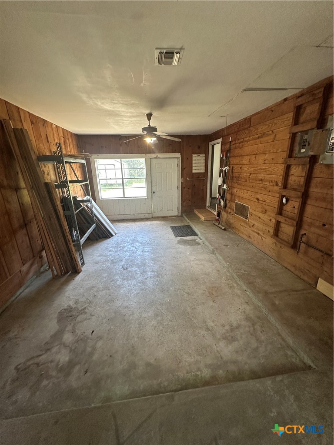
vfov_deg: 102.1
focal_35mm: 14
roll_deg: +0.2
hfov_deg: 85.7
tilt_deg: -14.8
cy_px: 222
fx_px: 180
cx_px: 167
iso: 200
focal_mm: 2.22
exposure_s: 1/120
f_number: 2.2
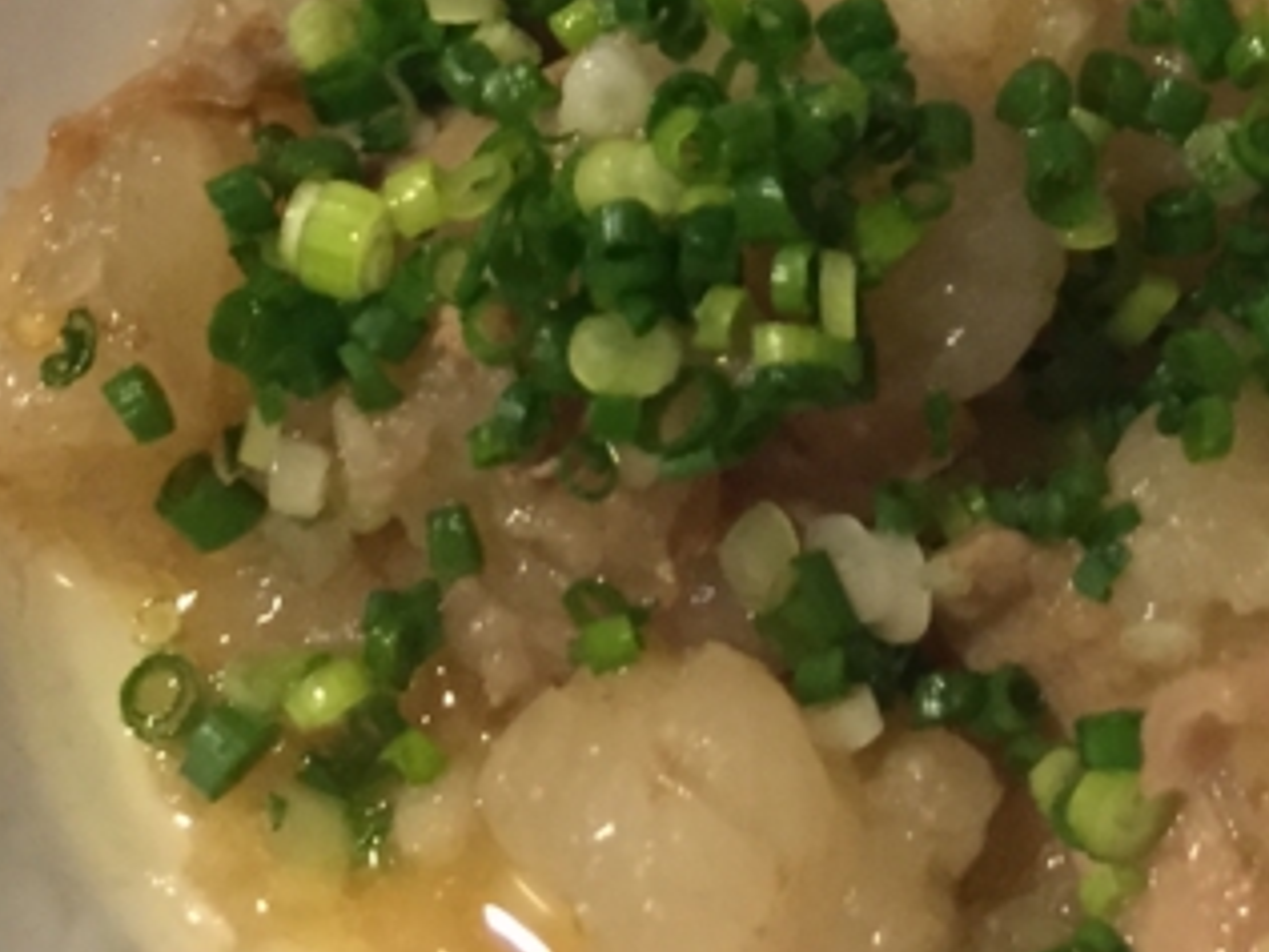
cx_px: 1108
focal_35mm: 94
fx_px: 3446
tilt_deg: -58.7
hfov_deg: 20.5
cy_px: -341
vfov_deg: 14.9
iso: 250
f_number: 2.2
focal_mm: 4.15
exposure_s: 1/24
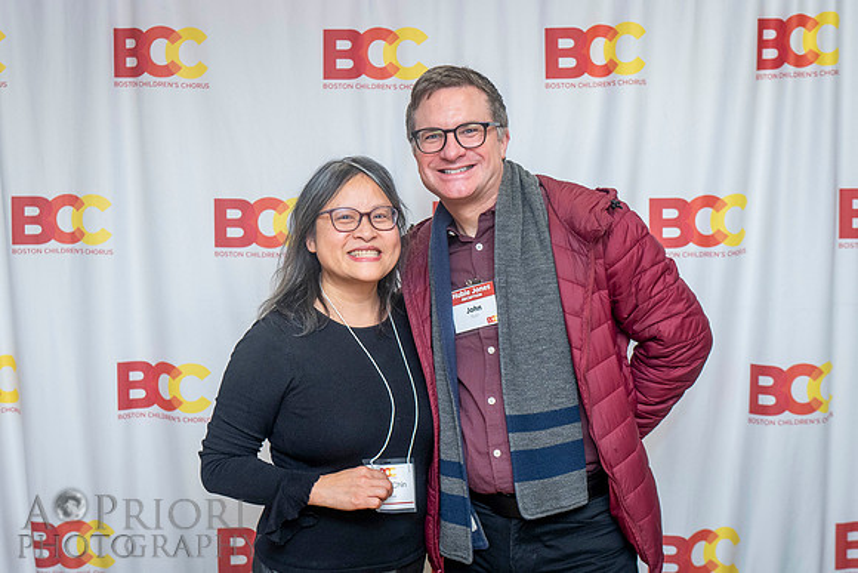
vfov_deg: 25.7
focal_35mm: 53
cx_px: 372
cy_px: 221
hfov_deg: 37.8
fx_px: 1251
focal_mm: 35
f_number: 2.8
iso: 1000
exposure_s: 1/200
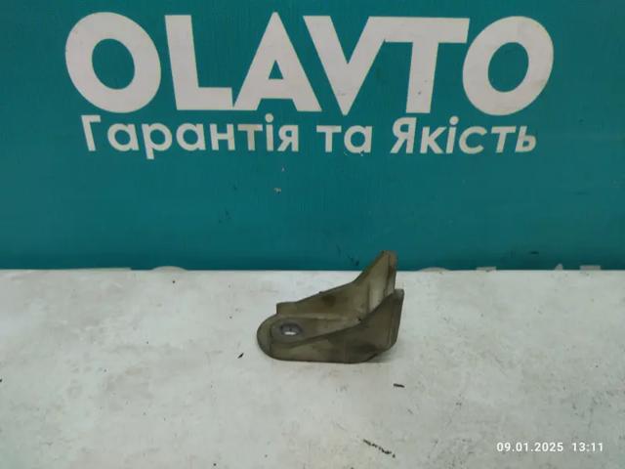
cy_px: 234
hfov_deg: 65.3
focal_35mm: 27
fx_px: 487
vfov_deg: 51.4
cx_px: 312
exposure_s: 1/40
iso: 105
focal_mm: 4.74
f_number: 1.79
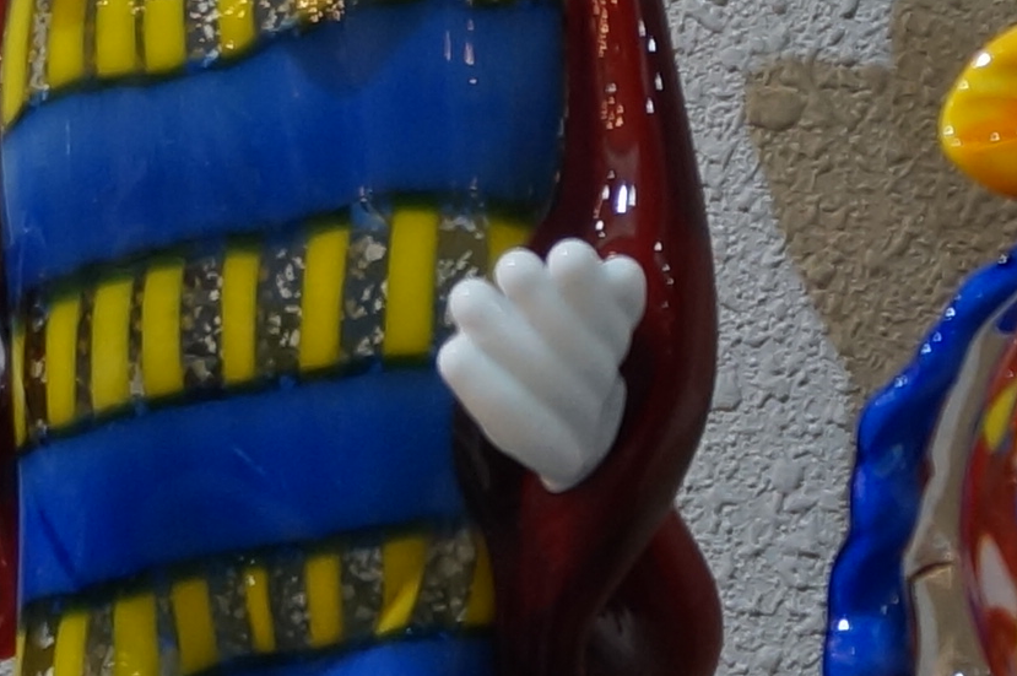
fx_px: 7027
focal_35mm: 249
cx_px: 664
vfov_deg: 5.5
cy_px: 357
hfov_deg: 8.3
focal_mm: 28
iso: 400
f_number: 4.5
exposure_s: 1/60
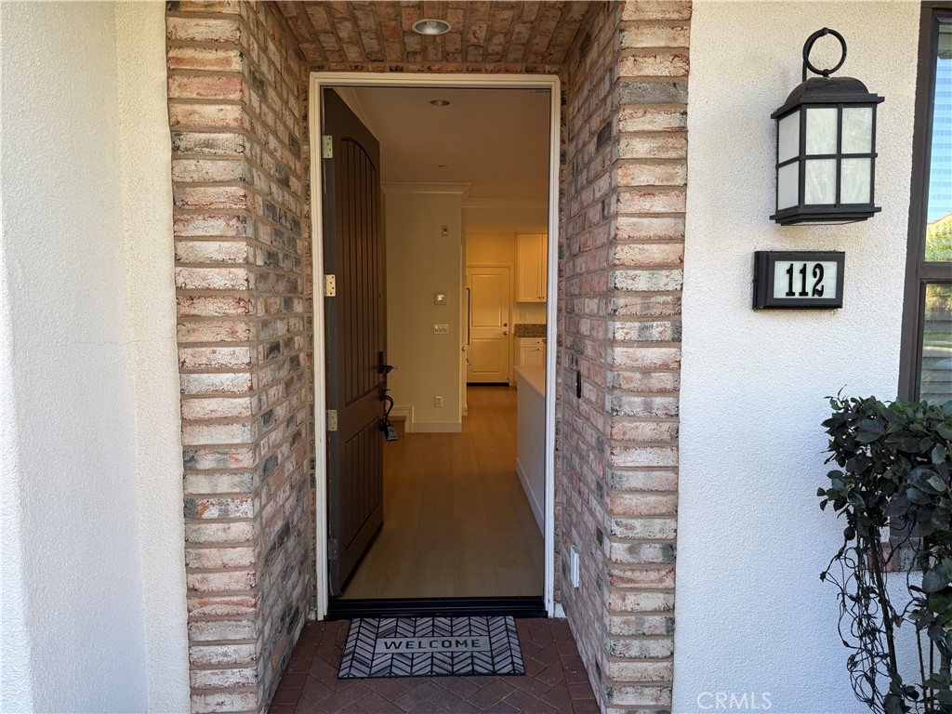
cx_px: 476
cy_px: 357
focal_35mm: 24
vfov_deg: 56.8
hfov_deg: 71.6
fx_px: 660
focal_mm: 6.76
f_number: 1.78
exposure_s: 1/246
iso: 64
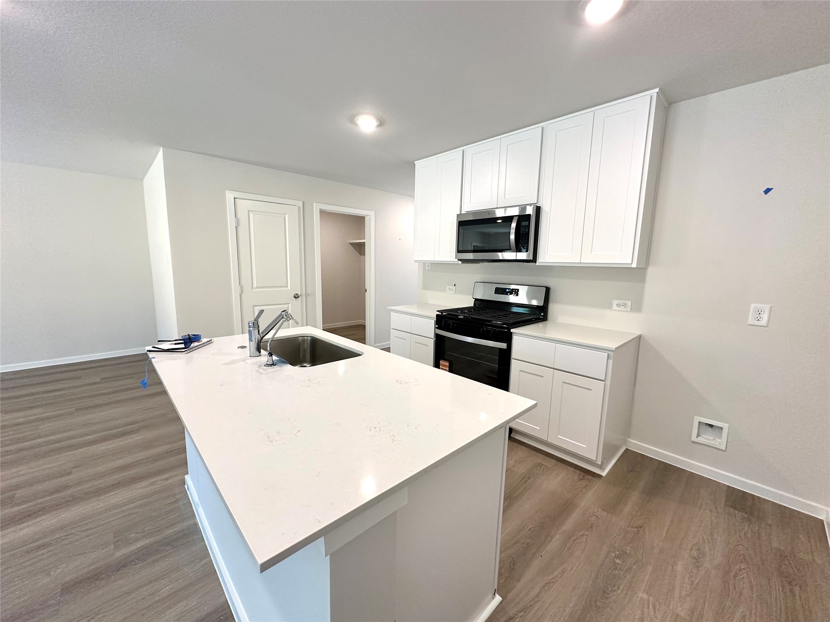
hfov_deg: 102.1
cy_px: 311
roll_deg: -0.7
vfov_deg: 85.7
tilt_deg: -8.1
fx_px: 336
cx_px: 415
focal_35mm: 14
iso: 250
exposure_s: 1/120
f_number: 2.2
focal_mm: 2.22
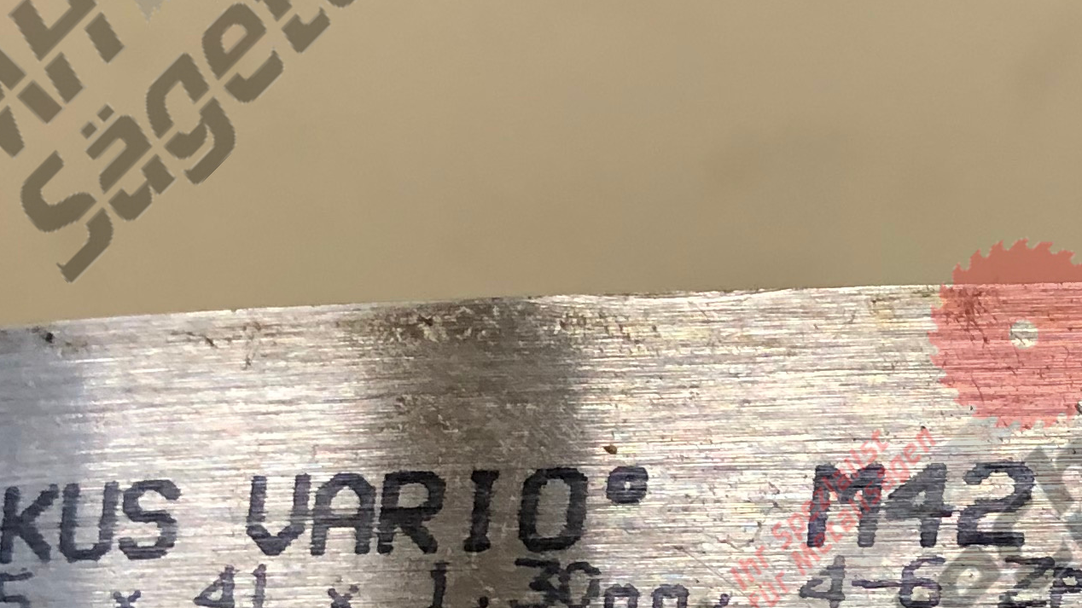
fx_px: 2783
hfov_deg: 21.6
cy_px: 843
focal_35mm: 97
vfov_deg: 12.0
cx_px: 950
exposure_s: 1/17
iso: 80
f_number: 1.8
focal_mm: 4
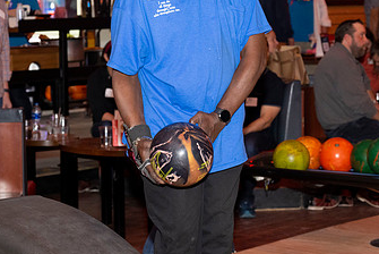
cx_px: 251
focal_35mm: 116
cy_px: 63
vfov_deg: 11.8
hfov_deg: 17.6
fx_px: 1222
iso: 2000
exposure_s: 1/100
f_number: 5.6
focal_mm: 67
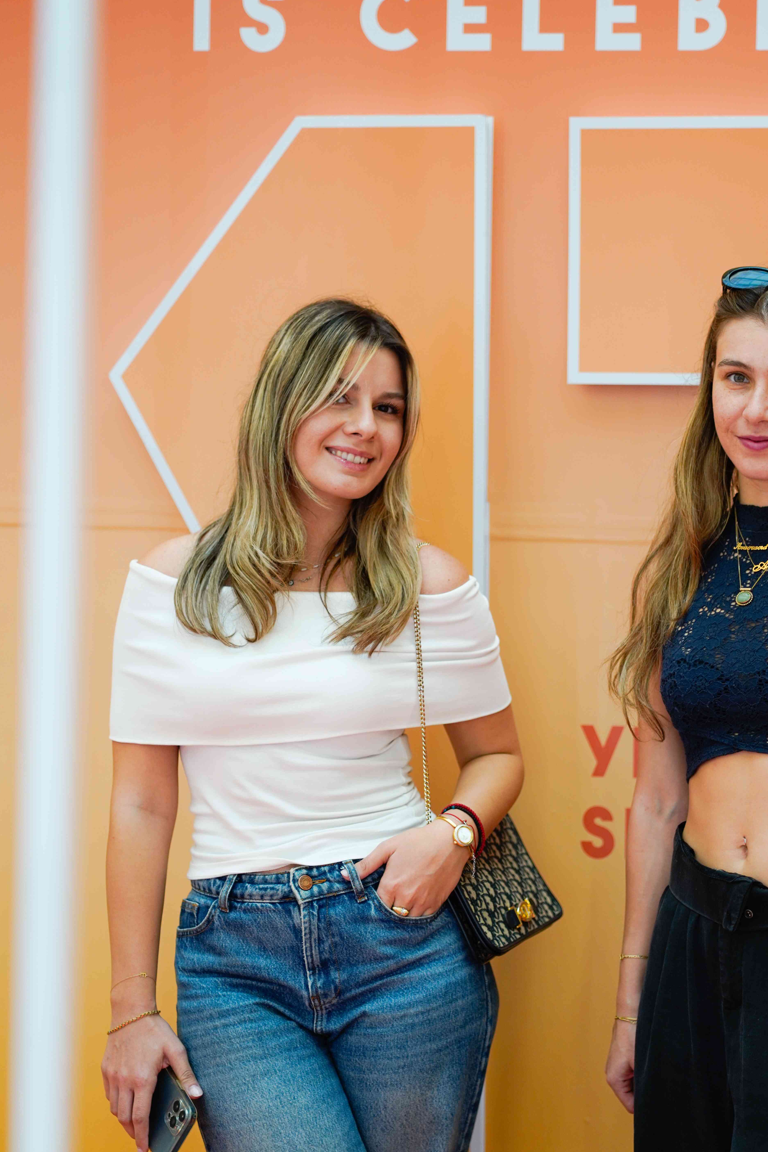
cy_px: 638
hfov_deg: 11.4
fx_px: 3839
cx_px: 516
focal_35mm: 120
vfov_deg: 17.1
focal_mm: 85
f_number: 1.8
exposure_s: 1/400
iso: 320
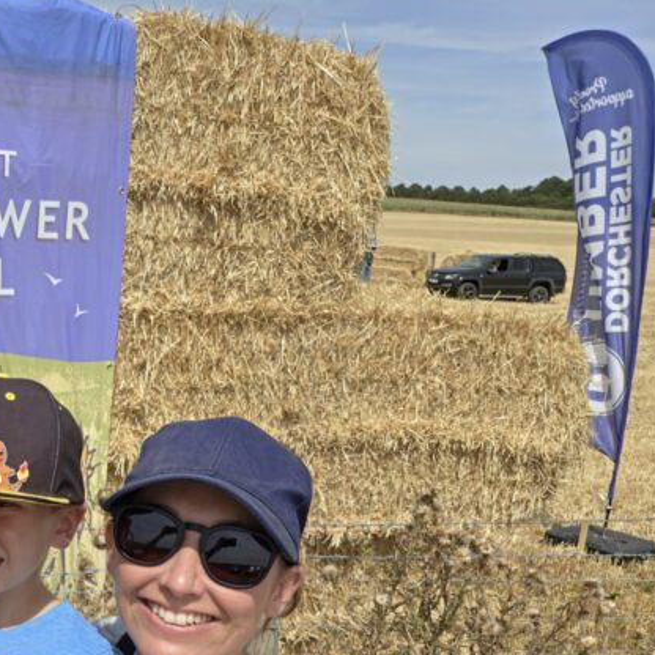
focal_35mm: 42
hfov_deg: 37.2
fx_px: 899
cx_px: 55
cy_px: 495
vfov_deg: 38.9
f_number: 2.2
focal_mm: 3.3
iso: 40
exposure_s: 1/2500
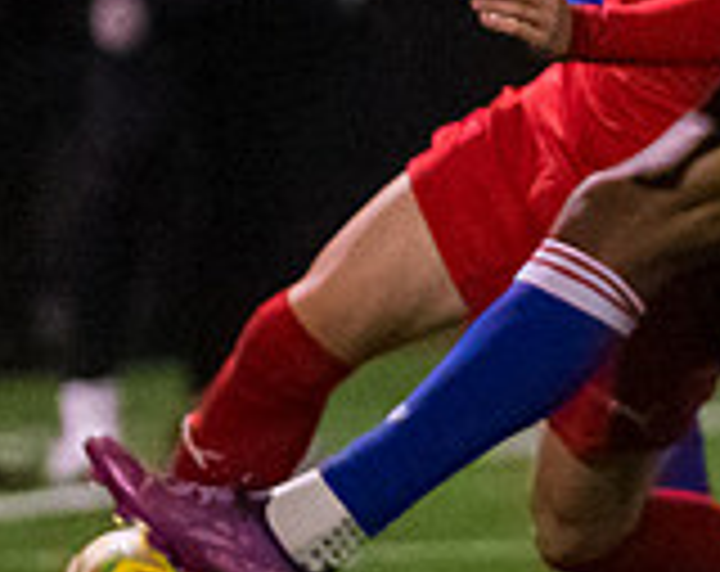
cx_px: 884
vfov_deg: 0.9
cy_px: -41
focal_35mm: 1793
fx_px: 38091
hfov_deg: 1.1
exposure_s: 1/1000
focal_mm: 270
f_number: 2.8
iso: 8000
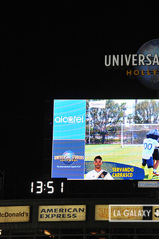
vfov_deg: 7.6
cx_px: 153
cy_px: 120
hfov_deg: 5.0
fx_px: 1802
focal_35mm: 272
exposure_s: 1/320
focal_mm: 180
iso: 1250
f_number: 9
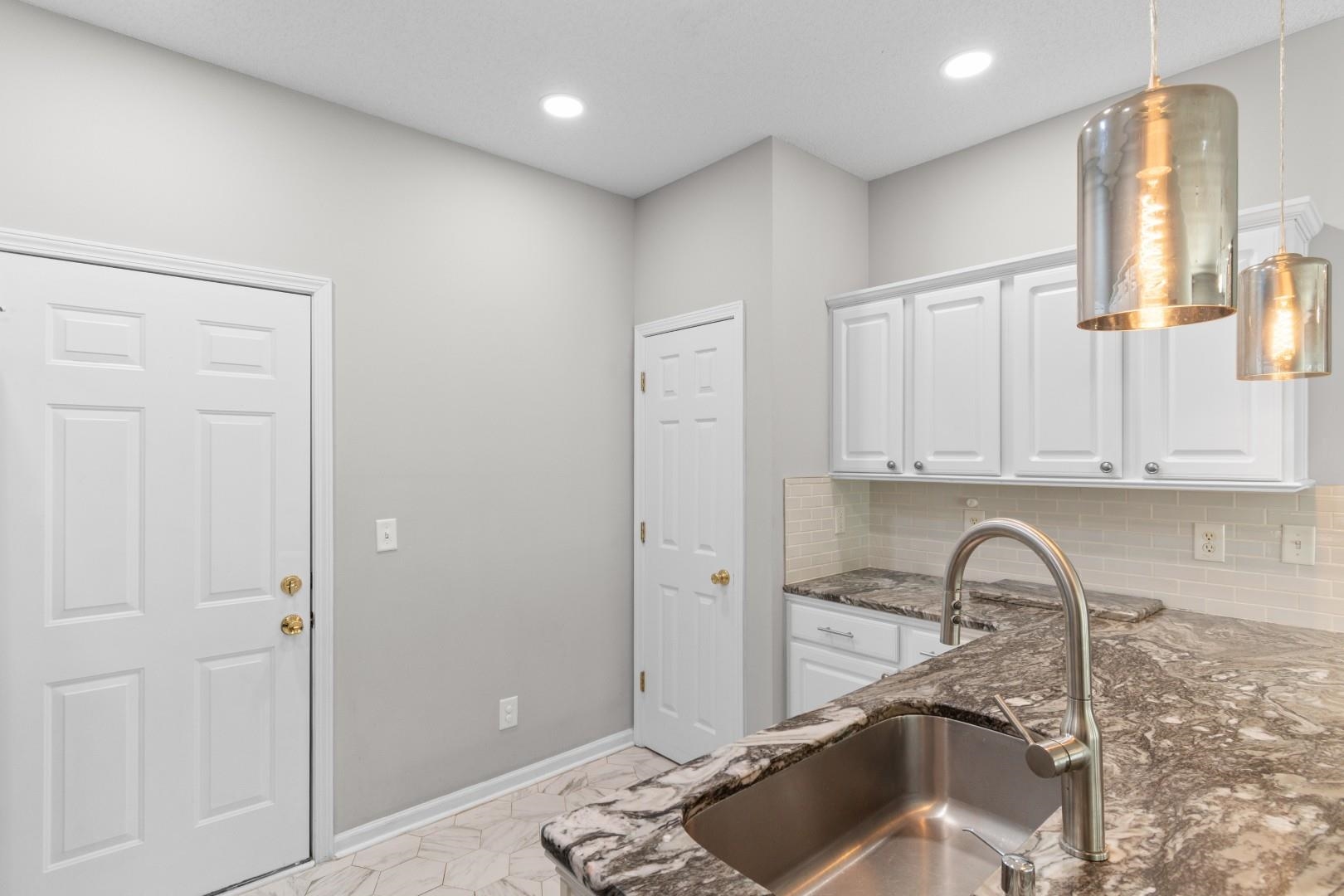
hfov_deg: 93.3
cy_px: 448
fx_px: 635
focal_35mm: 17
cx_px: 672
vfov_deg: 70.4
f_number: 4.8
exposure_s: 1/4
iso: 100
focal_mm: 11.5
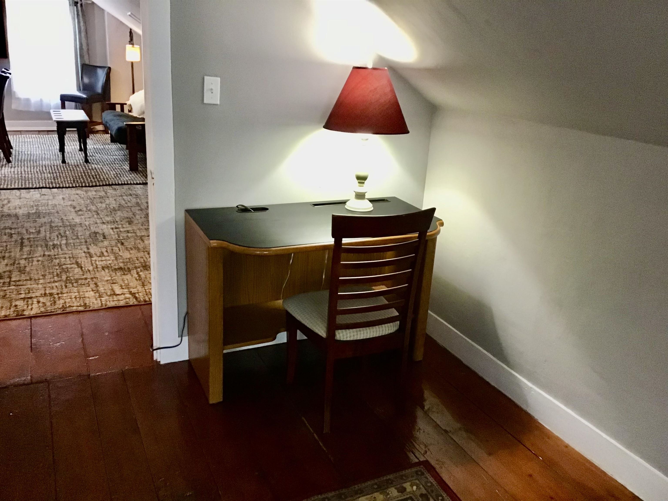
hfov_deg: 58.4
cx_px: 334
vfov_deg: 45.4
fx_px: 598
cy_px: 250
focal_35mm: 31
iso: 250
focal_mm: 3.3
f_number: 2.4
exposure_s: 1/24
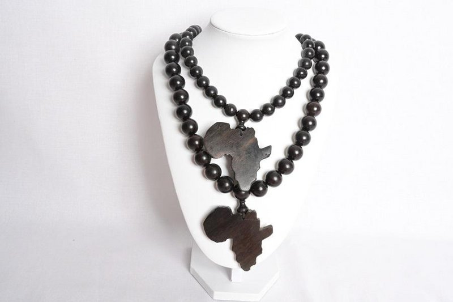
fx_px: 478
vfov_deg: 35.0
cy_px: 151
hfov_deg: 50.7
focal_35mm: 38
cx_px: 226
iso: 3200
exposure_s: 1/80
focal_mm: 38
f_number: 22
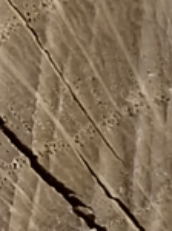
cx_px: -340
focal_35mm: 307
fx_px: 2040
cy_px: 129
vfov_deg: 6.5
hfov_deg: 4.6
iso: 3347
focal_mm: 5.52
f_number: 1.9
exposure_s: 1/50
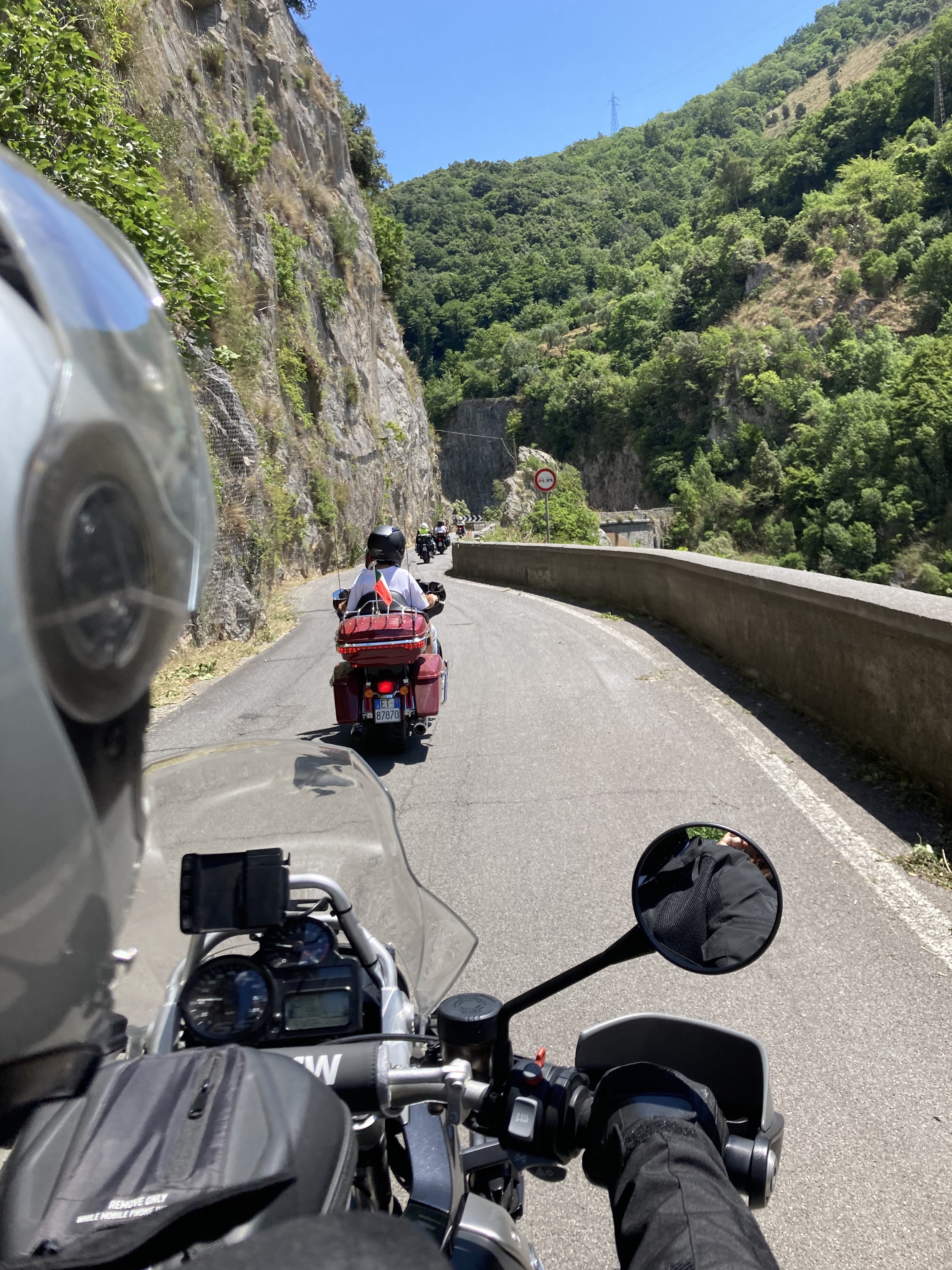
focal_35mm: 28
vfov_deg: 63.4
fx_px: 1027
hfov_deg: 49.7
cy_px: 635
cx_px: 476
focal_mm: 3.99
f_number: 1.8
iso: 20
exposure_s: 1/1130
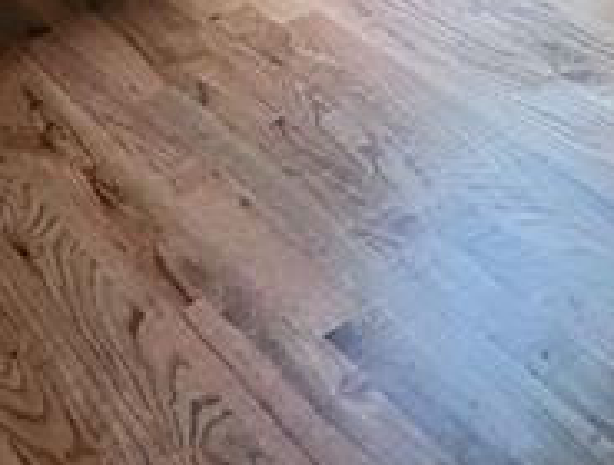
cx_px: 1099
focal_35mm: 88
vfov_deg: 13.1
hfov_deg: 17.9
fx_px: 1566
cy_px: -618
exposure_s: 1/120
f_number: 2.2
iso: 91
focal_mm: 2.35
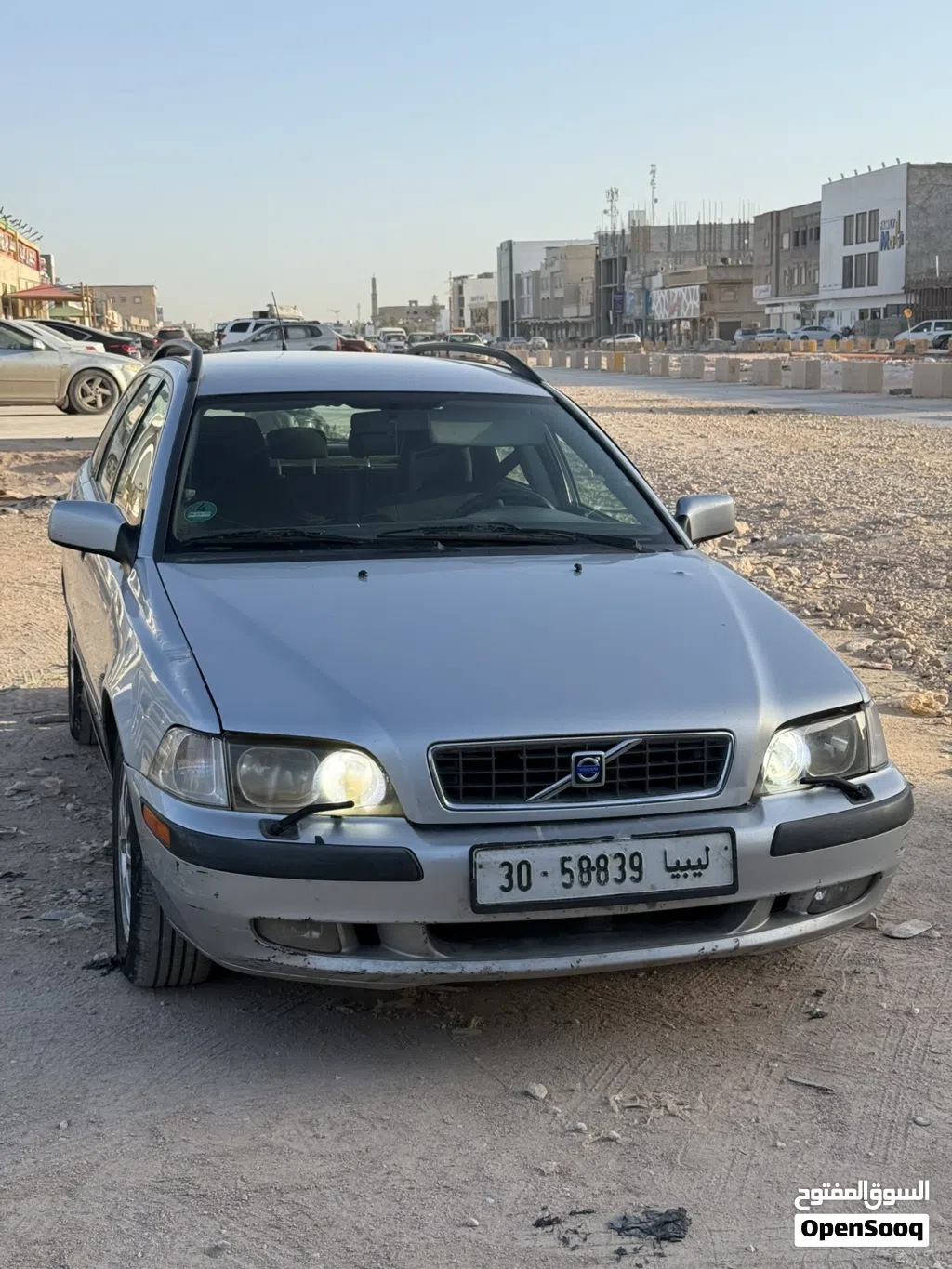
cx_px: 476
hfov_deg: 30.3
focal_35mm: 48
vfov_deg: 39.7
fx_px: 1760
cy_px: 634
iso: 64
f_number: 1.78
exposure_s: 1/2146
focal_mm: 6.76
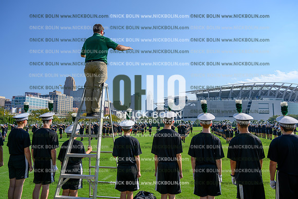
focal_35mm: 26
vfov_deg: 49.6
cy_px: 100
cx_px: 149
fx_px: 215
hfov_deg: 69.4
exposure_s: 1/400
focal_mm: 26
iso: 80
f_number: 7.1
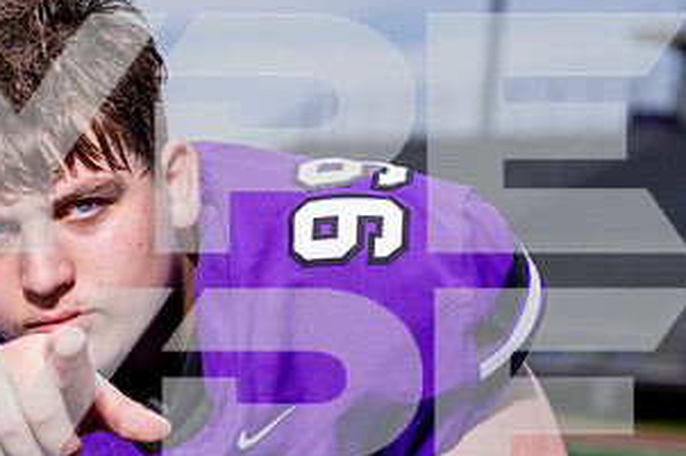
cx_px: 118
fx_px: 2723
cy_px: 409
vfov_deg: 9.5
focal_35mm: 143
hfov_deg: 14.3
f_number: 4
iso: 100
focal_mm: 70
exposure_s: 1/1250
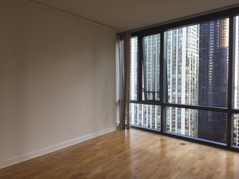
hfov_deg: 61.6
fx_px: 200
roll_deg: -1.5
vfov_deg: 48.3
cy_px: 90
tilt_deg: -2.0
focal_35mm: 29
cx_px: 120
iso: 32
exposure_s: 1/60
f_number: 2.2
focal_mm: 4.15
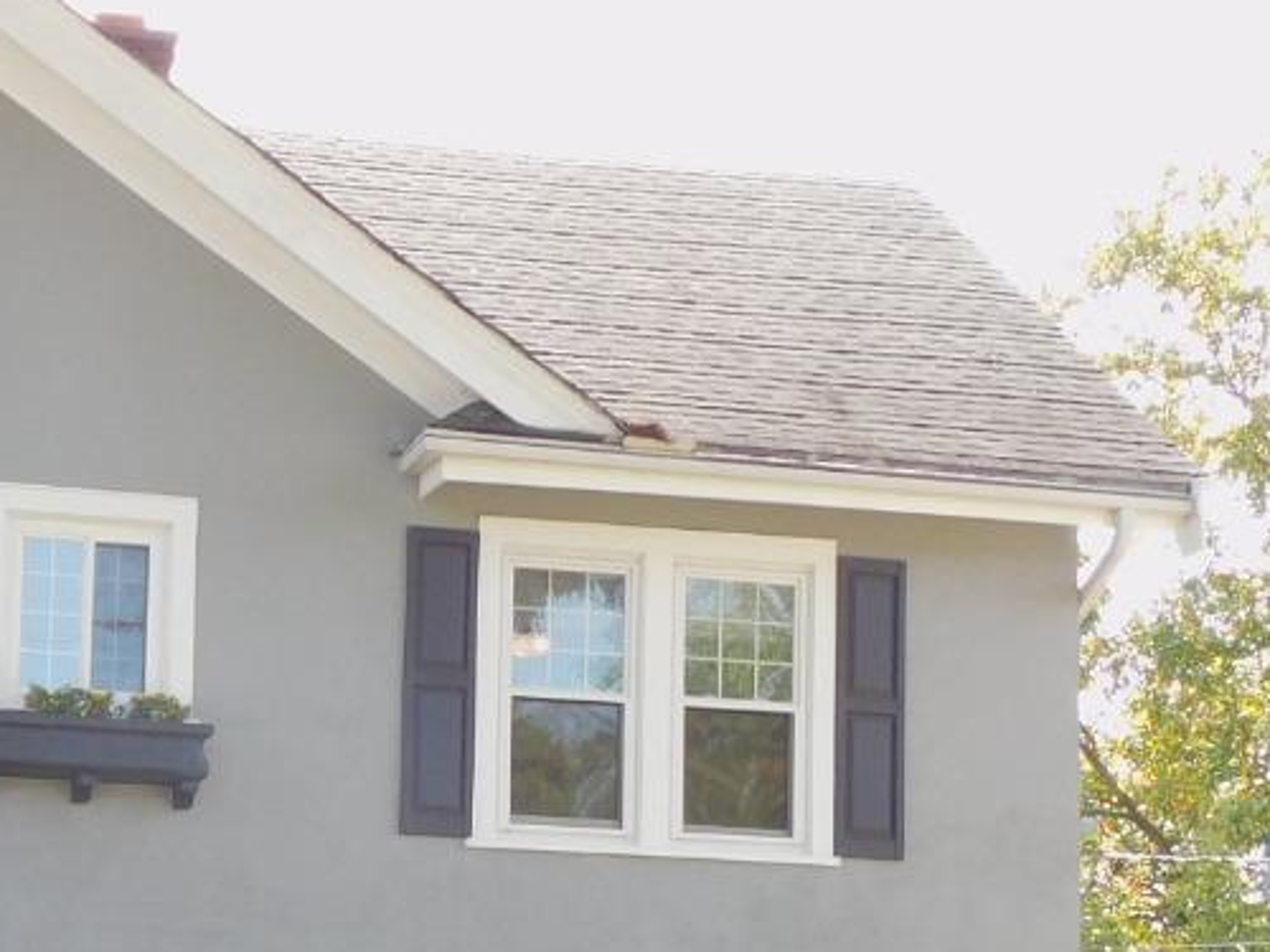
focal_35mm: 105
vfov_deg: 13.9
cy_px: 887
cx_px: 340
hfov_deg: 18.6
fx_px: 3852
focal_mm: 6.3
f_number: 3.8
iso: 125
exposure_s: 1/160
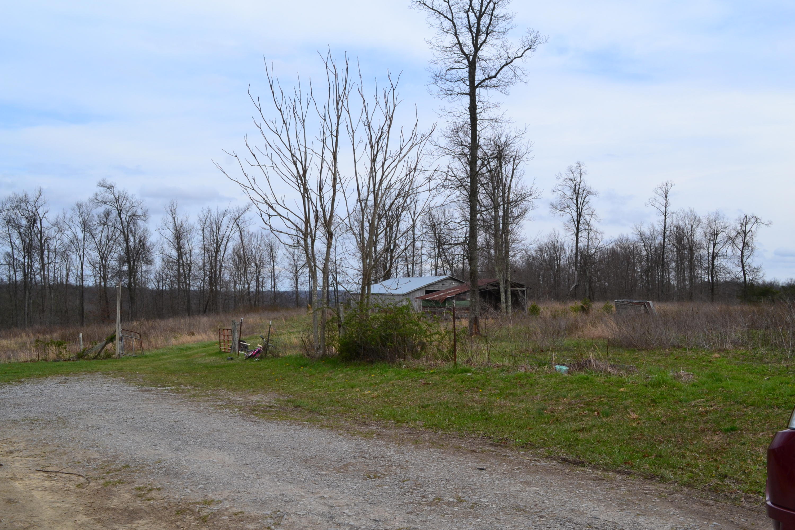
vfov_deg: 36.9
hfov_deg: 53.1
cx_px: 398
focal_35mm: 36
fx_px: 795
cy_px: 265
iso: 400
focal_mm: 24
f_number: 11
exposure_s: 1/500
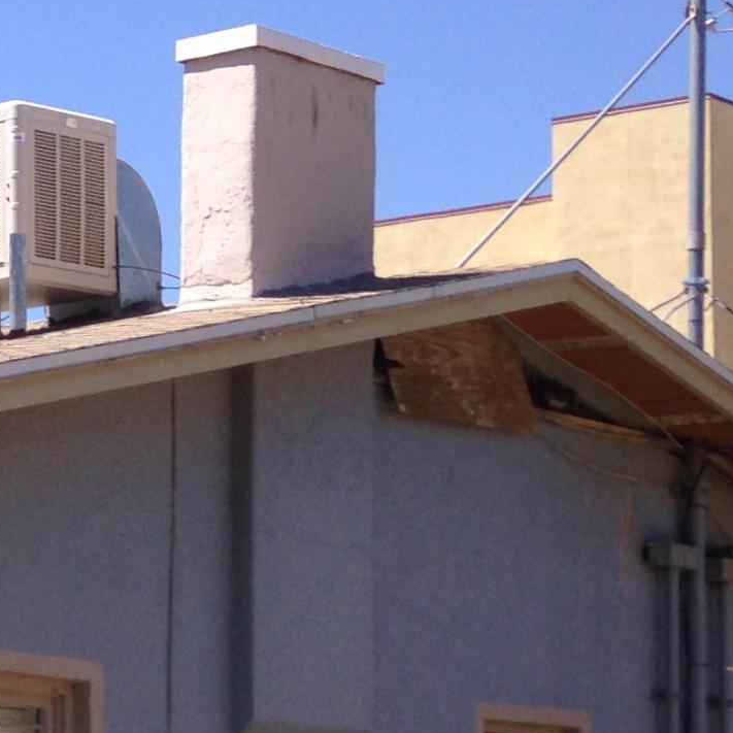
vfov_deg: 14.2
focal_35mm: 123
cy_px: 488
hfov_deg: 12.5
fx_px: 2947
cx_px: -729
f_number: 2.4
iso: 50
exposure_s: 1/1153
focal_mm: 4.12
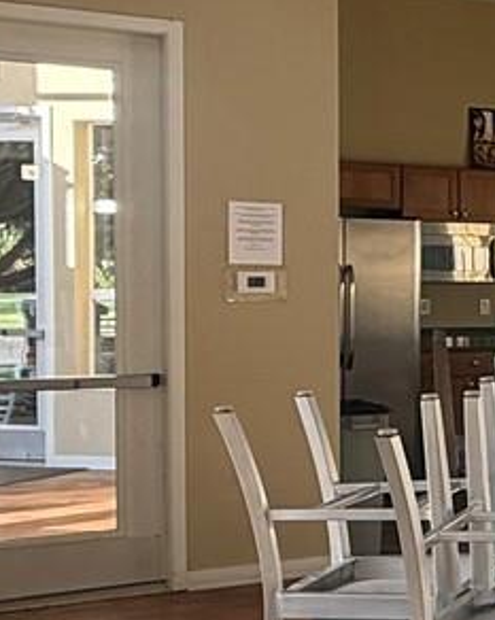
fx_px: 1376
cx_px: 1001
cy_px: 316
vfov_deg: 25.4
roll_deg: -0.9
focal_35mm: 75
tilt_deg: -1.8
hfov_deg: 15.9
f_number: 2.2
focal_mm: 2.22
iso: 64
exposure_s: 1/99
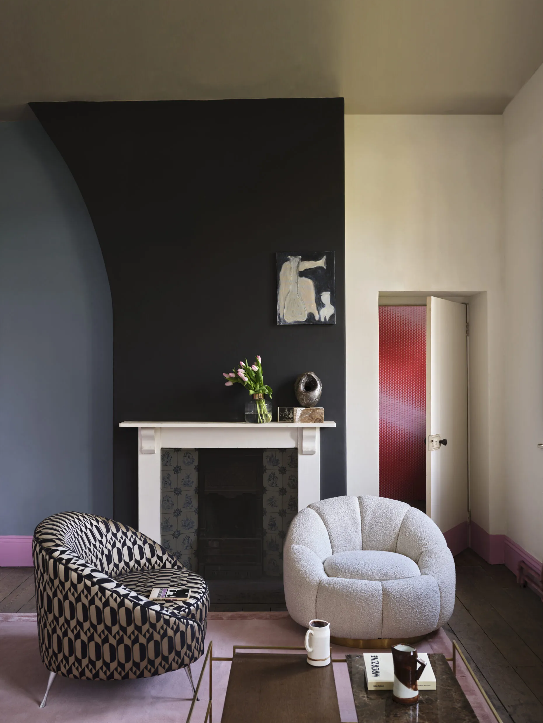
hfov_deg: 45.4
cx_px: 280
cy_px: 361
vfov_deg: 58.3
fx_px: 648
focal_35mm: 31
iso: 100
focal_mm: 37.6
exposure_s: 1/2.78
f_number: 5.6
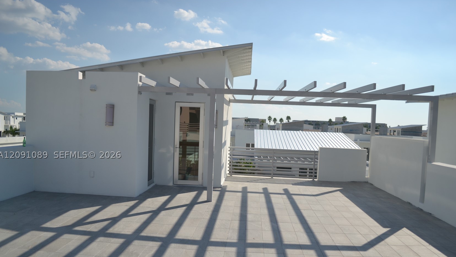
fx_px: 351
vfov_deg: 40.0
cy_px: 154
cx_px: 229
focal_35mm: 29
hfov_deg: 66.1
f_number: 3.5
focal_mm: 18
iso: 100
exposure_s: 1/1600
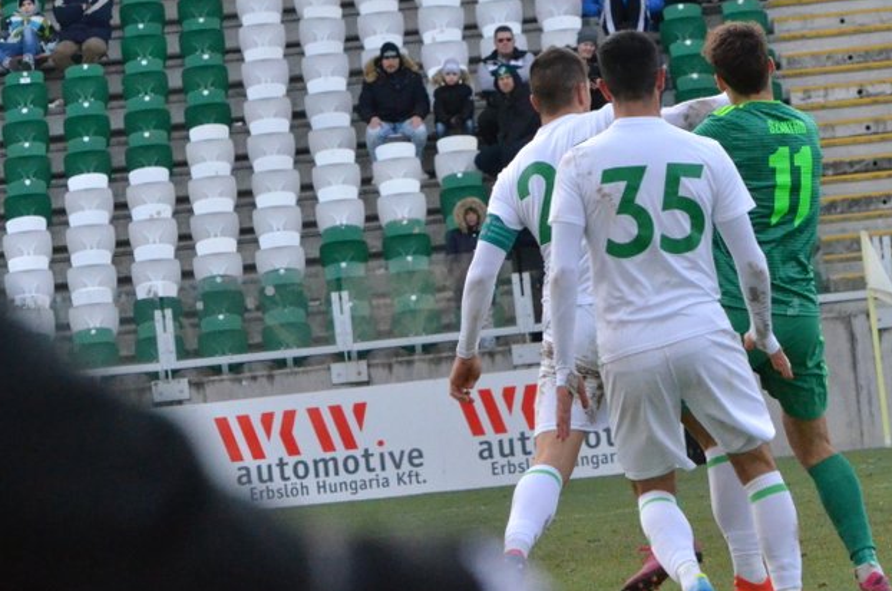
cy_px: 166
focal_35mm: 362
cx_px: 677
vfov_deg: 3.8
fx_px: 8950
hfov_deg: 5.7
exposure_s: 1/1250
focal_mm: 125
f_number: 9
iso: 3200
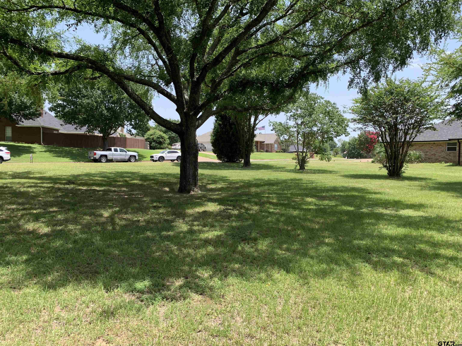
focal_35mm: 26
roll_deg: -0.2
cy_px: 173
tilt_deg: -3.0
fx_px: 347
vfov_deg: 53.1
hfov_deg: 67.3
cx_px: 231
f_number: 1.8
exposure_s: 1/623
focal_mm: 4.25
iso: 25
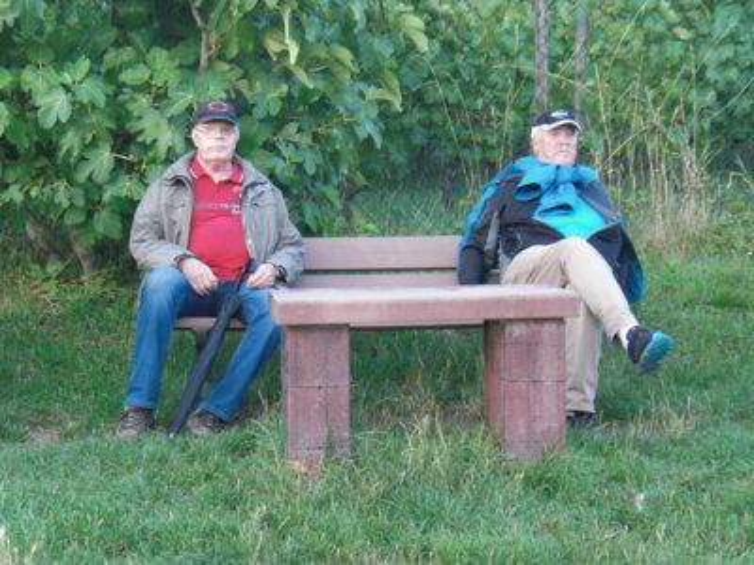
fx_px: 1895
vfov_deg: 17.0
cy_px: 282
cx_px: 377
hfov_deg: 22.5
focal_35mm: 87
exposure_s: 1/80
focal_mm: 14.49
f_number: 5
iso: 200
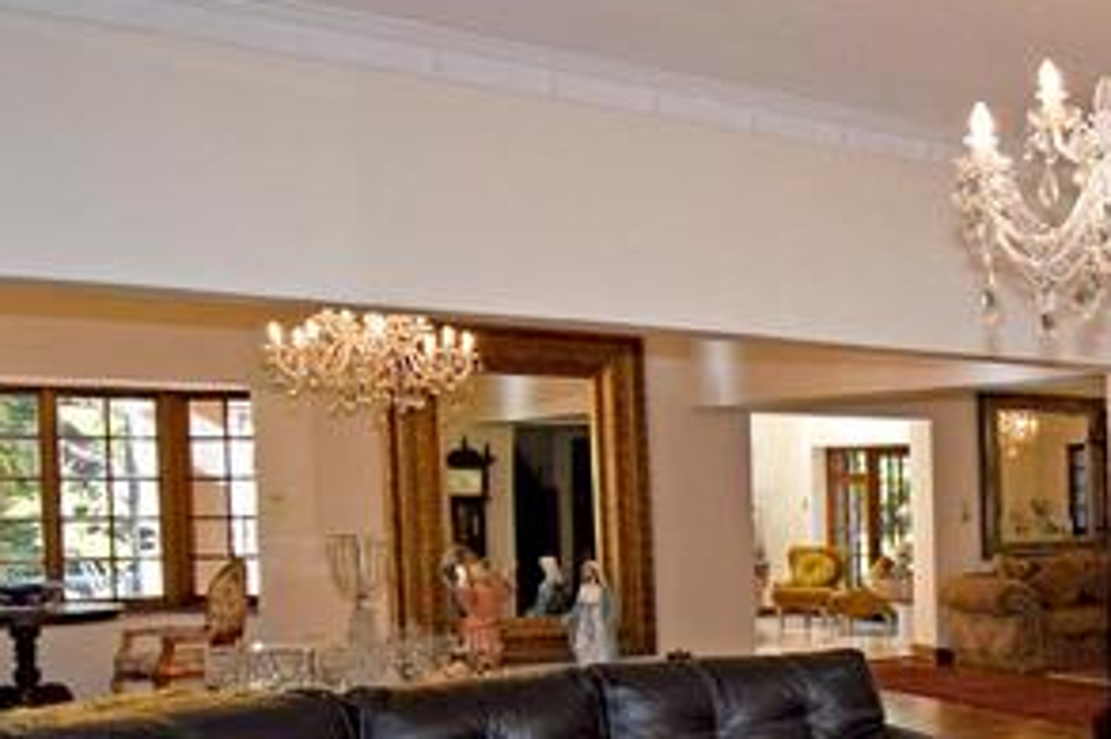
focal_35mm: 41
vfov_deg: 28.2
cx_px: 1206
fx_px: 1265
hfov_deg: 39.4
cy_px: 900
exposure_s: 1/60
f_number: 4.5
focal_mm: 10
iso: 160
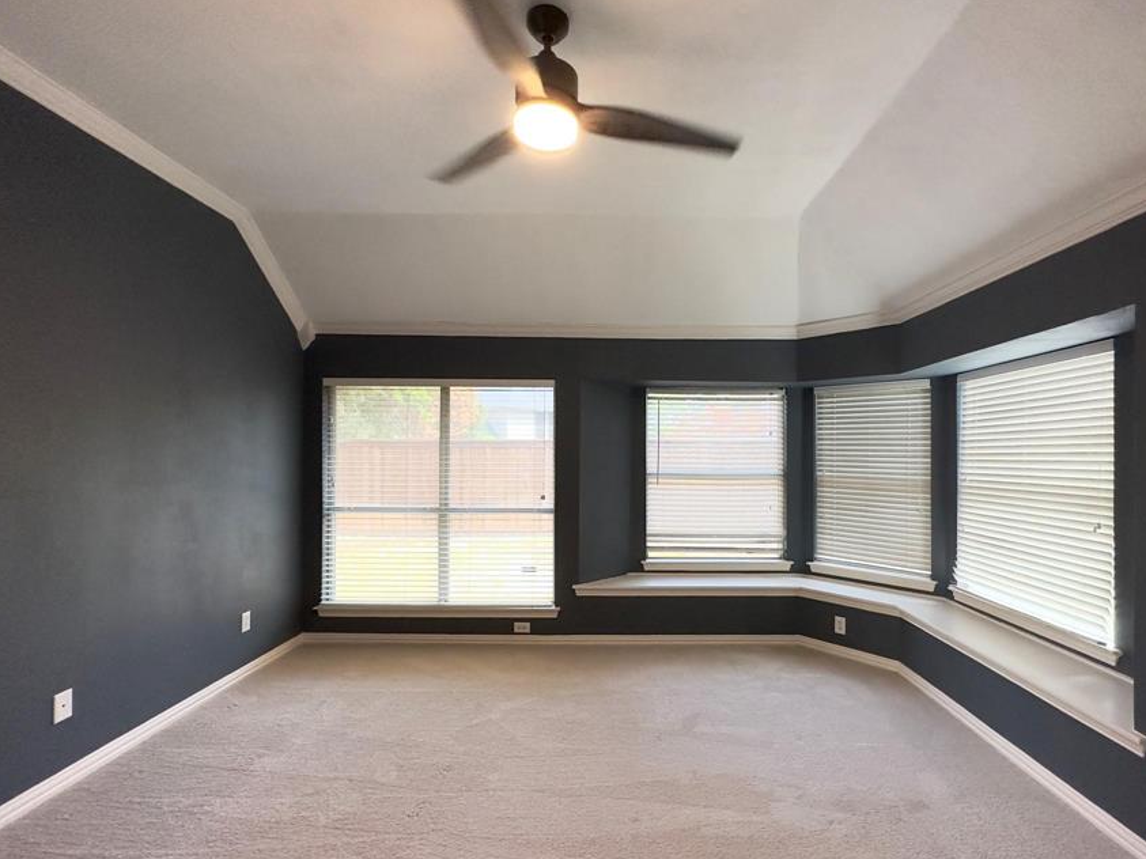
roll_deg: -0.9
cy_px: 449
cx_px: 619
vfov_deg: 74.7
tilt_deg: +0.6
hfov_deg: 90.9
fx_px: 563
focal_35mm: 17
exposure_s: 1/120
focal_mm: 2.22
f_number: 2.2
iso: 250
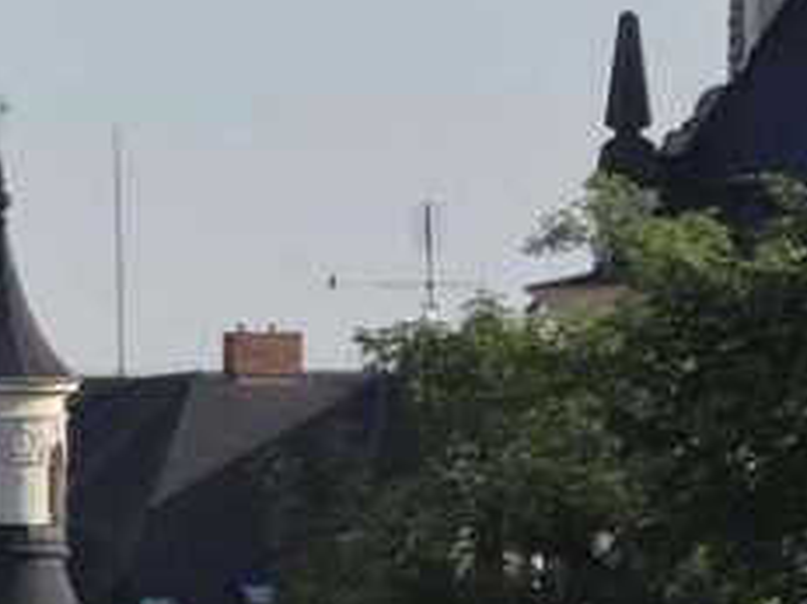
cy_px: 358
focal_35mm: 568
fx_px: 13235
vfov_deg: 2.6
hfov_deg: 3.5
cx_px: -384
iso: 25
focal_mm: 18.6
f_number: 2.9
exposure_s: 1/876
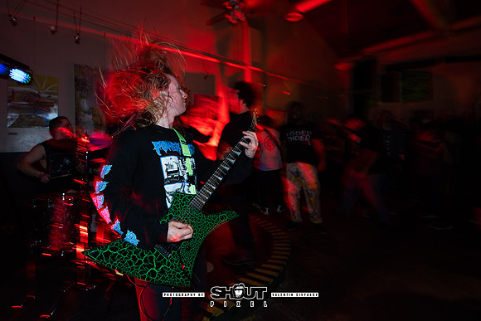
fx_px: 221
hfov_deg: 94.0
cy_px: 134
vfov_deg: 71.5
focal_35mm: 17
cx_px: 199
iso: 800
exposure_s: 1/13
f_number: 2.8
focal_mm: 14
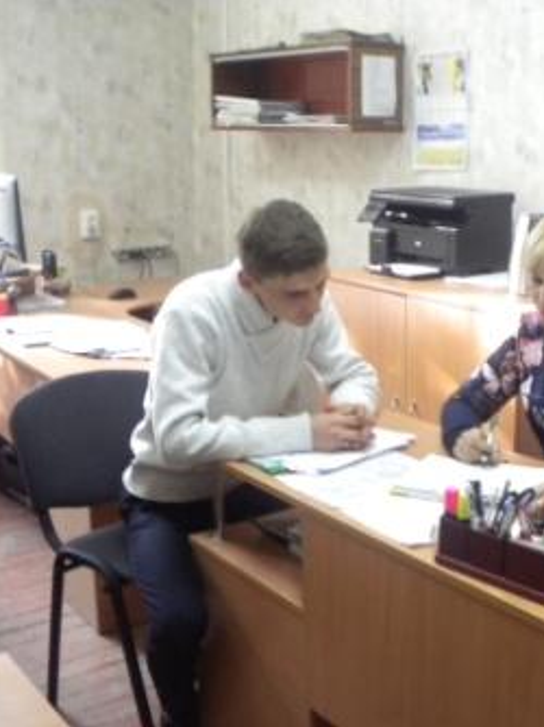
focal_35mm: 47
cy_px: 364
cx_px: 400
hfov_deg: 30.4
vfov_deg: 40.5
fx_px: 986
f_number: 3.1
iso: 400
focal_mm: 6.3
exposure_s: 1/39.8
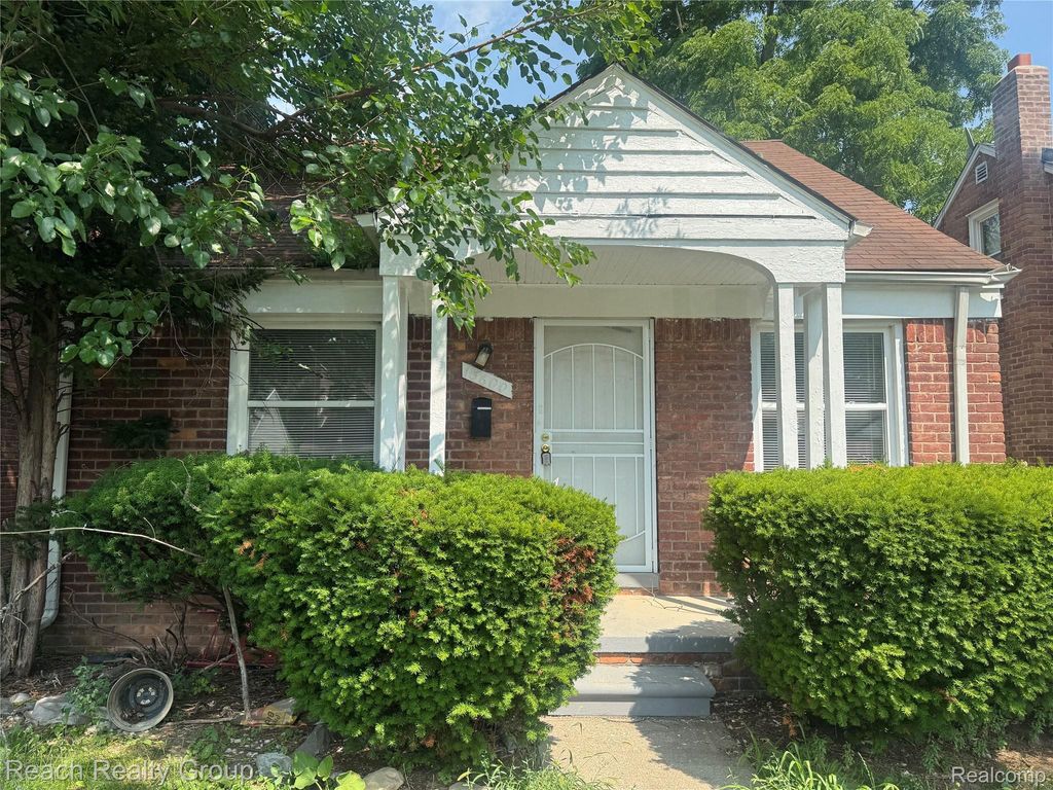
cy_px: 395
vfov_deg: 56.8
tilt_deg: +5.6
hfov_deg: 71.6
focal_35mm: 24
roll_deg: -0.2
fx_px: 730
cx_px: 526
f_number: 1.78
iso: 80
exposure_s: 1/1678
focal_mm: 6.76
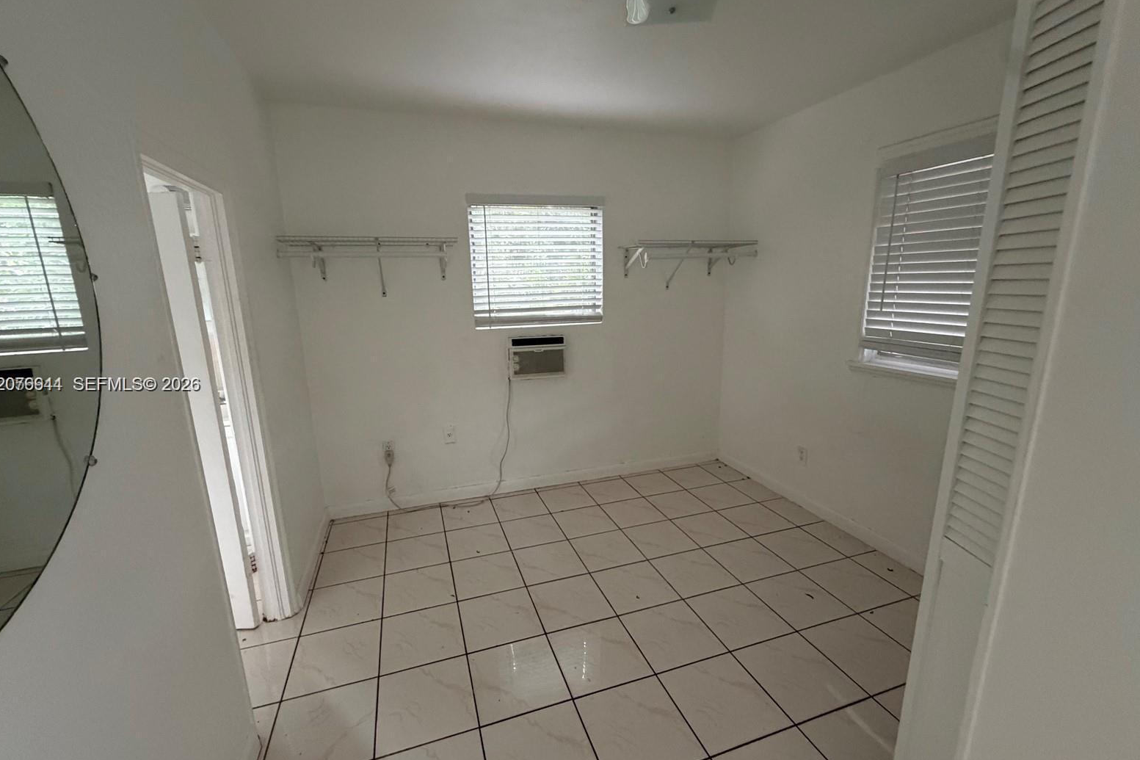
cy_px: 386
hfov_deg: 100.4
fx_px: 475
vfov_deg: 77.3
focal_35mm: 15
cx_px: 559
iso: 500
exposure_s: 1/60
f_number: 2.2
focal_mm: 2.22
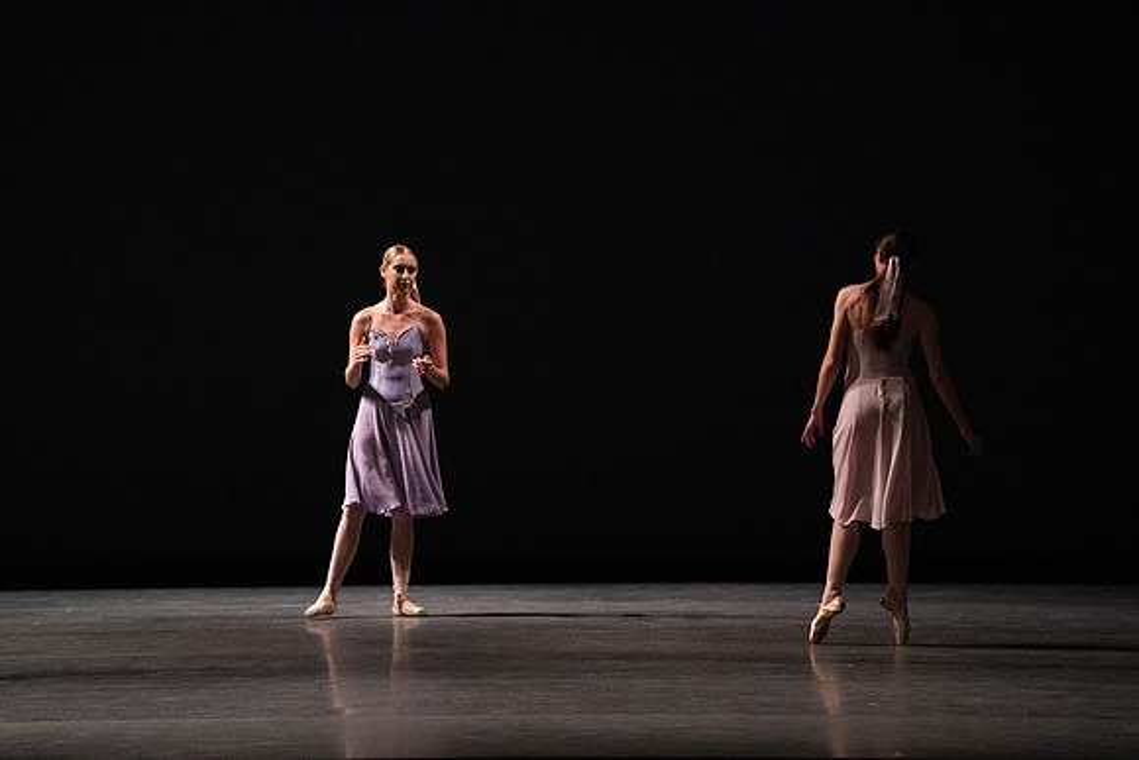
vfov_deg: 6.9
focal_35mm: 200
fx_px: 6329
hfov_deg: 10.3
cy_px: 380
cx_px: 570
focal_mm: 200
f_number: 5.6
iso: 12800
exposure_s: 1/400
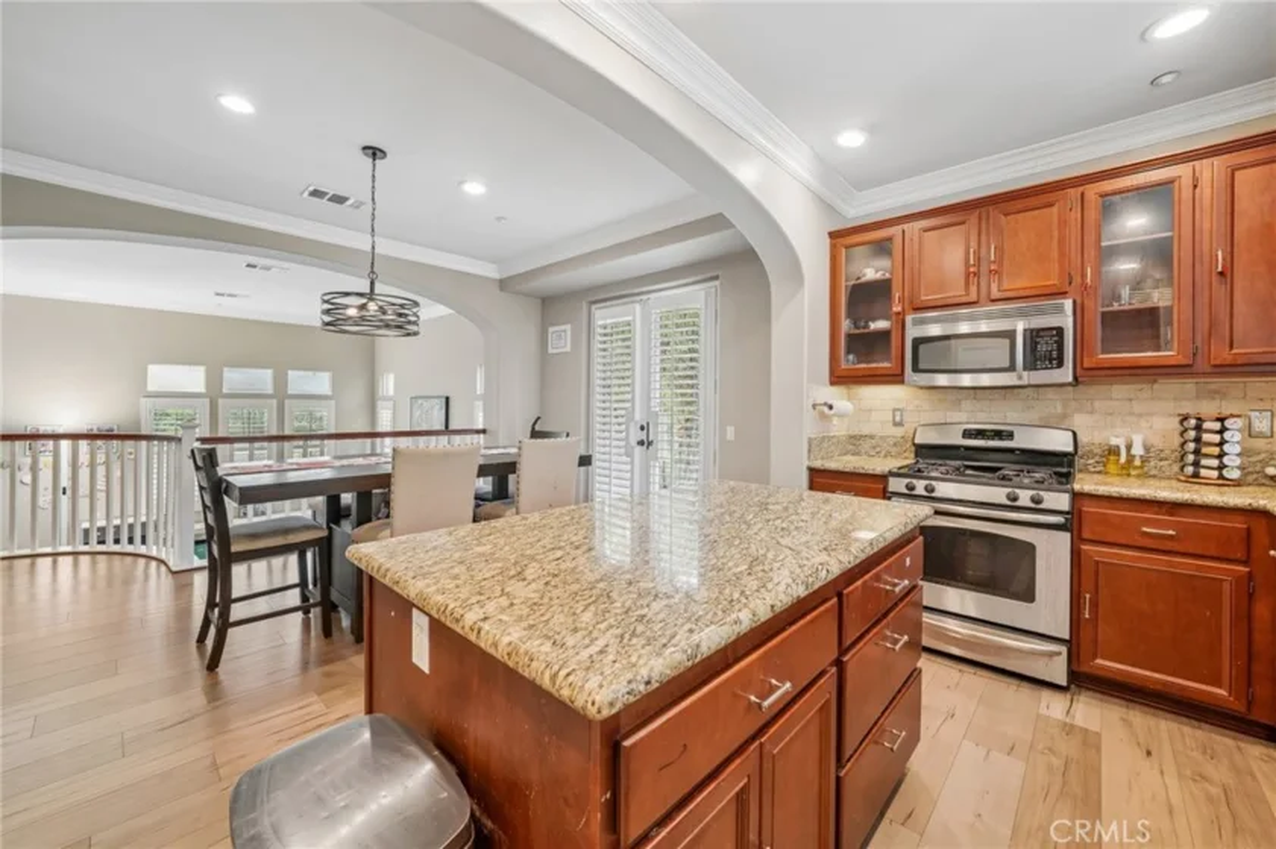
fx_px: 461
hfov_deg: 108.3
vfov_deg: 85.4
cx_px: 638
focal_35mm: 13
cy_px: 424
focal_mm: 13
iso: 400
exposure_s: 1/13
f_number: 9
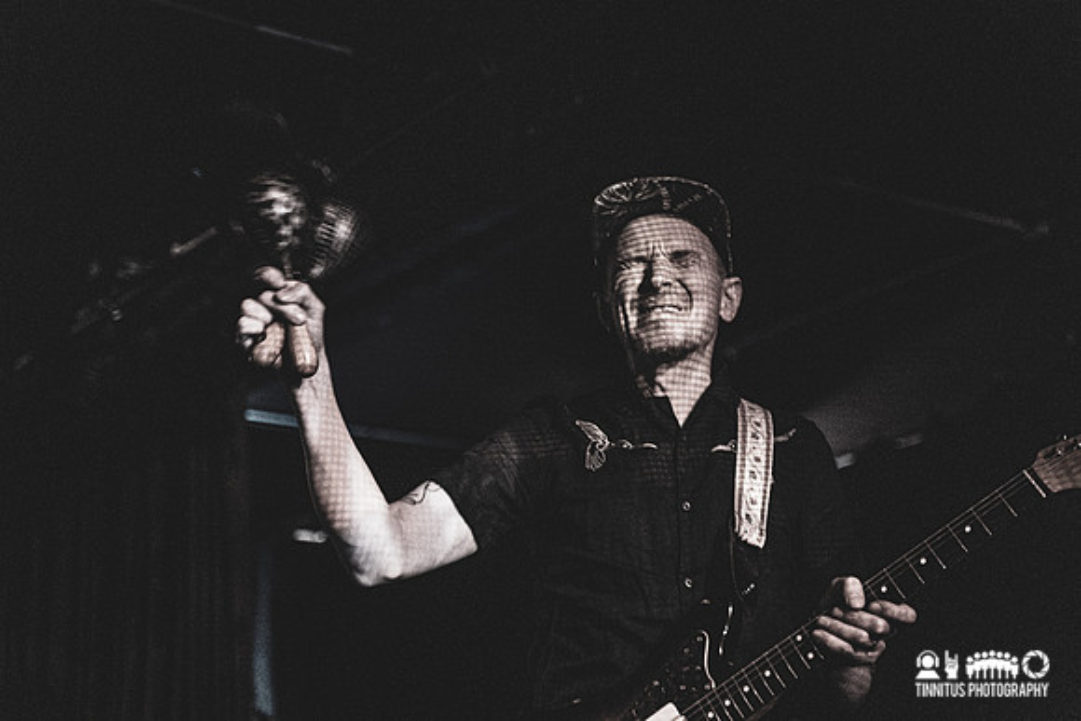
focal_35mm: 68
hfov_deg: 29.6
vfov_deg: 20.0
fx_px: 2042
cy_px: 360
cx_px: 540
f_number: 2.8
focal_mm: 68
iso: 10000
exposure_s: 1/125
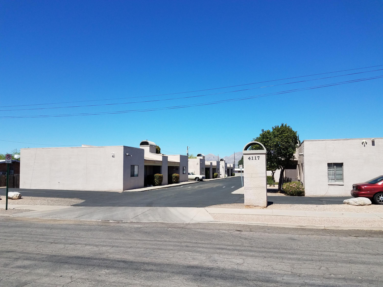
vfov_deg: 53.1
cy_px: 144
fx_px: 288
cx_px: 192
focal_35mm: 26
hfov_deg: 67.3
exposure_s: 1/2488
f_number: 1.7
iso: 40
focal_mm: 4.2
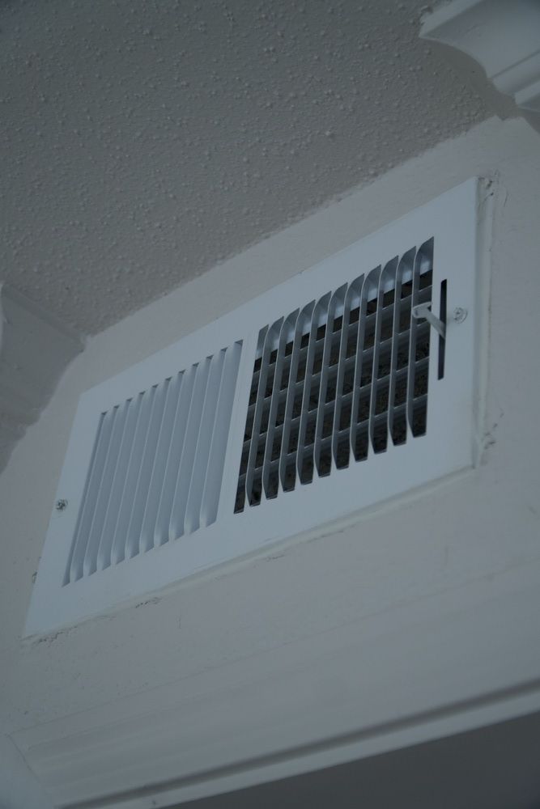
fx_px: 1248
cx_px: 270
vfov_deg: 35.9
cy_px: 404
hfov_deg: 24.4
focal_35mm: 56
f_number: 4
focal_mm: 37
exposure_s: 1/125
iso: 800
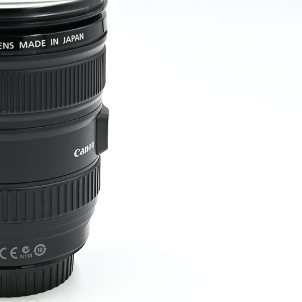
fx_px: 1135
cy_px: 137
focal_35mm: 115
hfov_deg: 15.1
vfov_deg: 15.2
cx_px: 57
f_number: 14
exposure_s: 1/13
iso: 100
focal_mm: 70
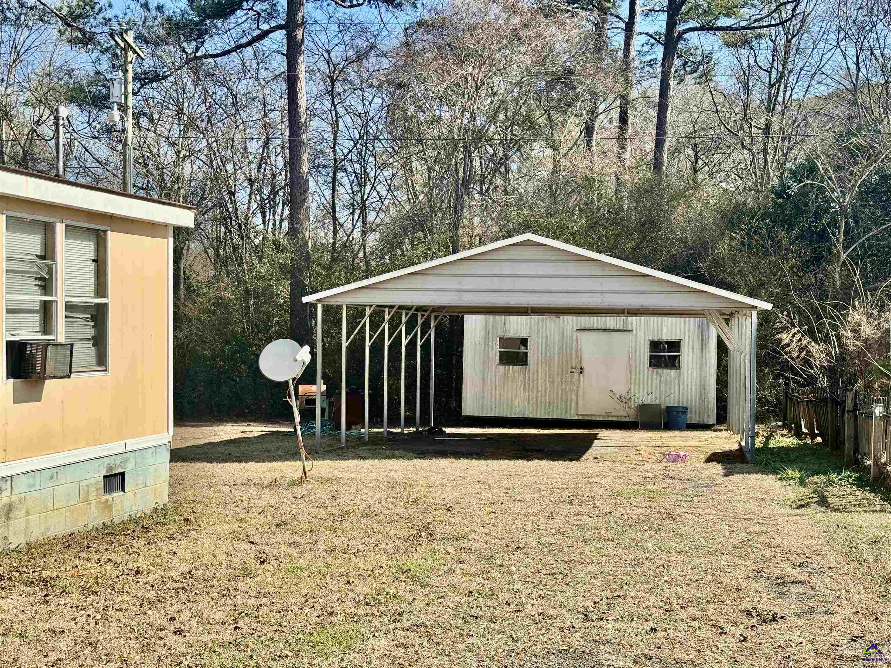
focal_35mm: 48
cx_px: 446
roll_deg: -1.3
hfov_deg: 39.7
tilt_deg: -0.6
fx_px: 1235
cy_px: 334
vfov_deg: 30.3
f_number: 1.78
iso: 64
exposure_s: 1/2415
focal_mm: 6.76
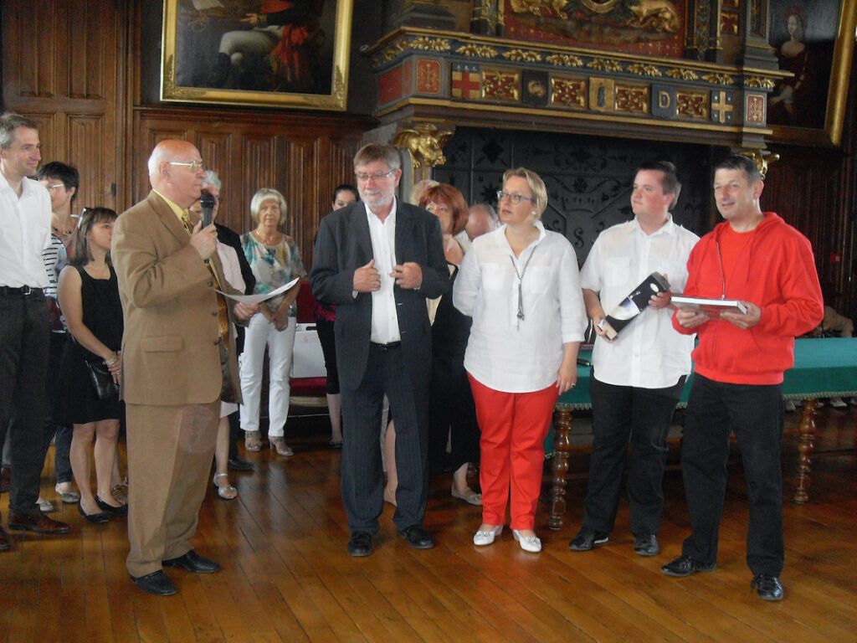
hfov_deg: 50.1
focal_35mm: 37
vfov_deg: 38.7
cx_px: 428
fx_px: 916
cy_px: 322
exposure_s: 1/45
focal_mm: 6.3
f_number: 2.8
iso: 240
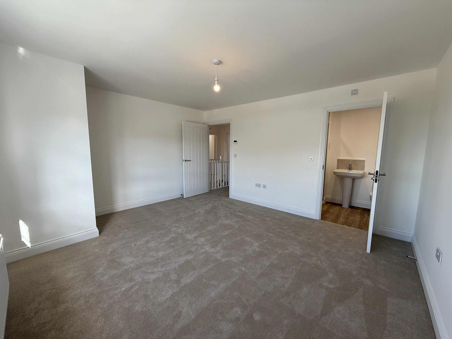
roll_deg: -1.1
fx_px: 183
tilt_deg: -6.7
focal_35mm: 14
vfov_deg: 85.7
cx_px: 226
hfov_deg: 102.1
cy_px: 170
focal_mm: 2.22
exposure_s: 1/100
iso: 50
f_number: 2.2
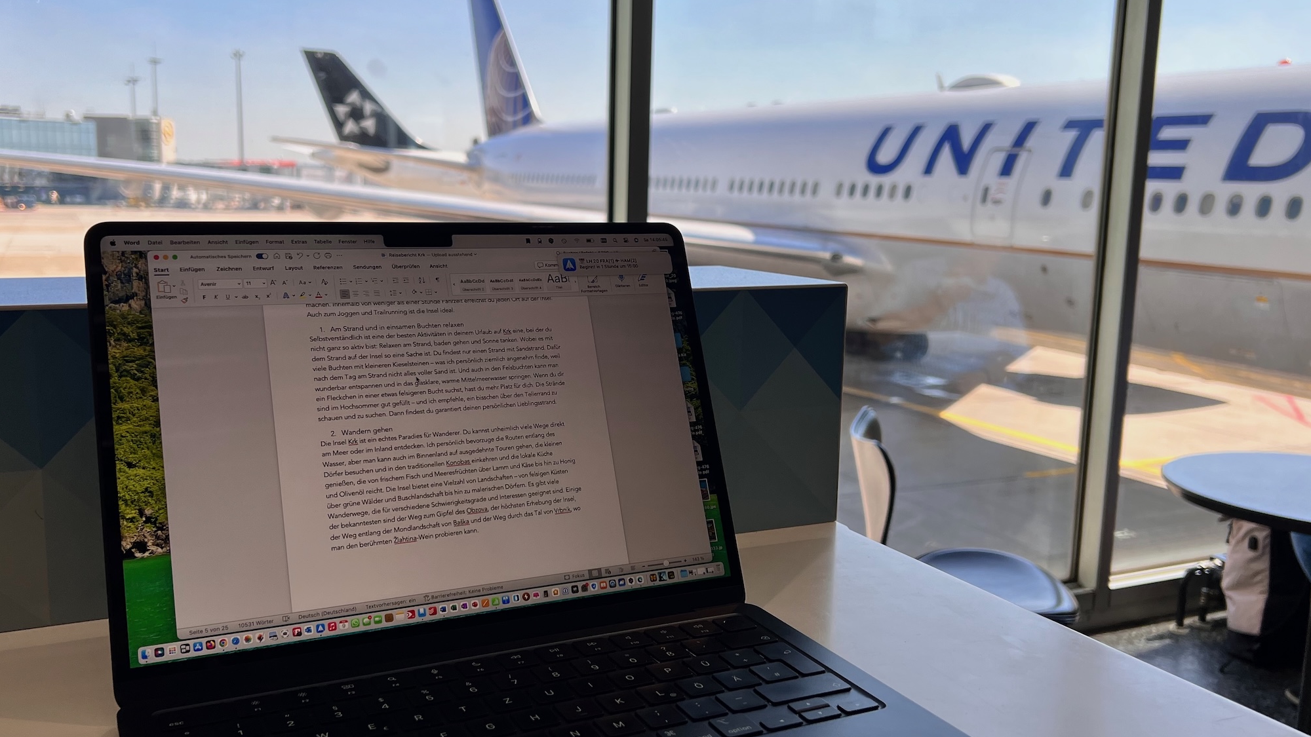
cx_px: 670
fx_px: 1008
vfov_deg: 40.0
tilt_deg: -9.8
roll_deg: -0.3
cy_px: 453
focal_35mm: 29
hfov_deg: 66.1
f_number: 1.5
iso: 50
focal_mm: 5.7
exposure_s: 1/588
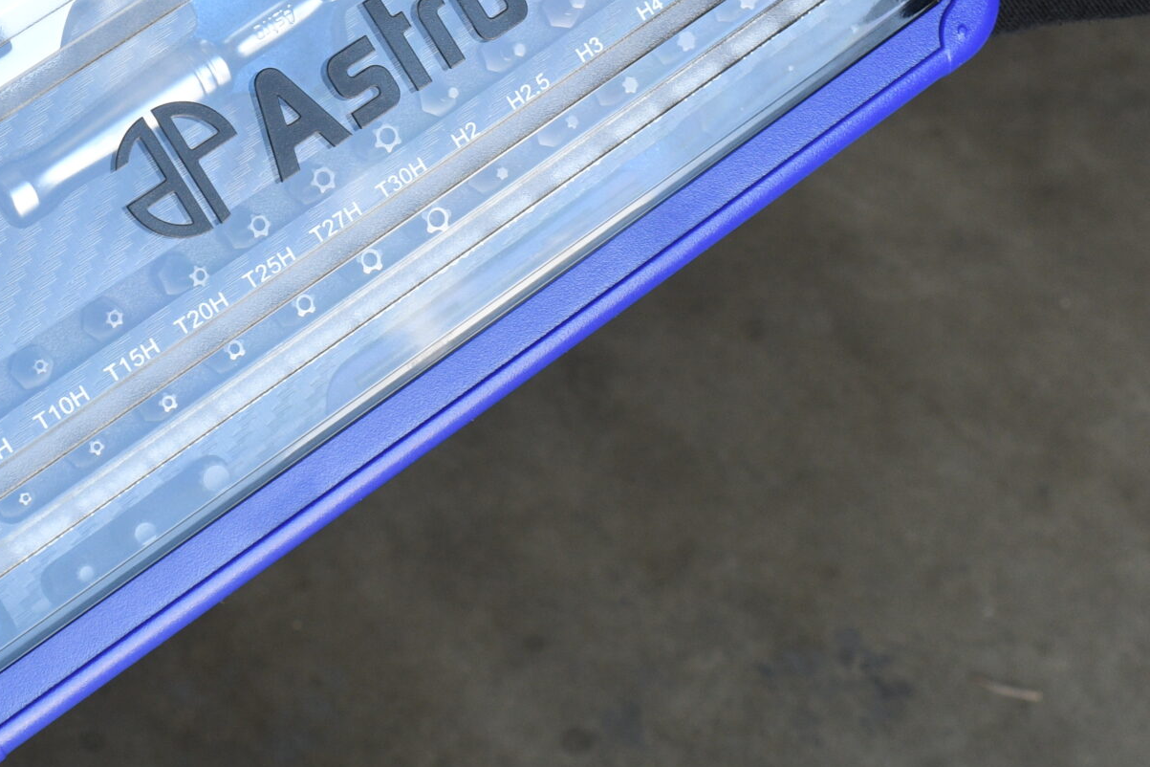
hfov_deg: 23.9
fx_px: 2651
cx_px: 156
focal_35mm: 83
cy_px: 142
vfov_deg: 16.3
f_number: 10
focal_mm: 26
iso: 500
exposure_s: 1/40
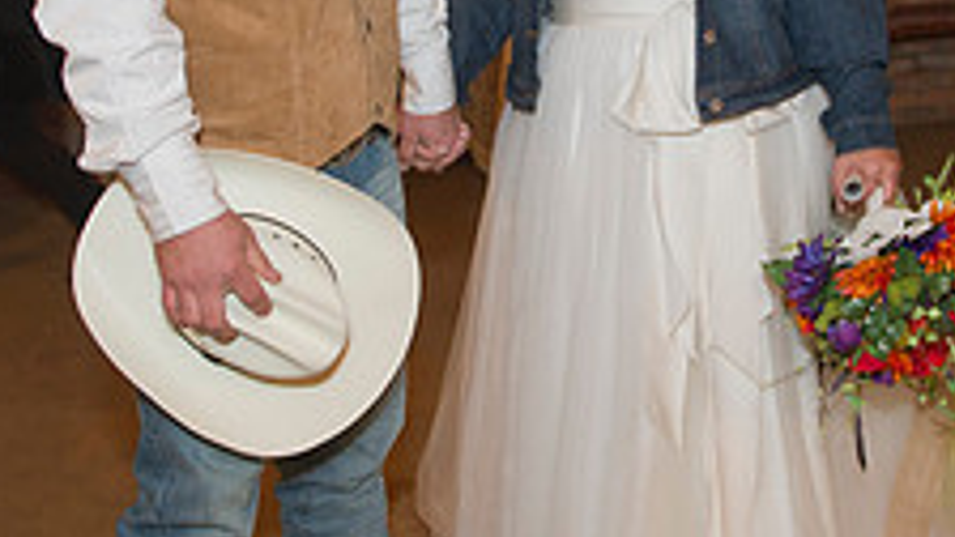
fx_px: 1646
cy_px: 0
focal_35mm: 65
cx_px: 631
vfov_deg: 18.1
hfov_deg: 32.1
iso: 800
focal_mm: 24
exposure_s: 1/40
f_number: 2.8
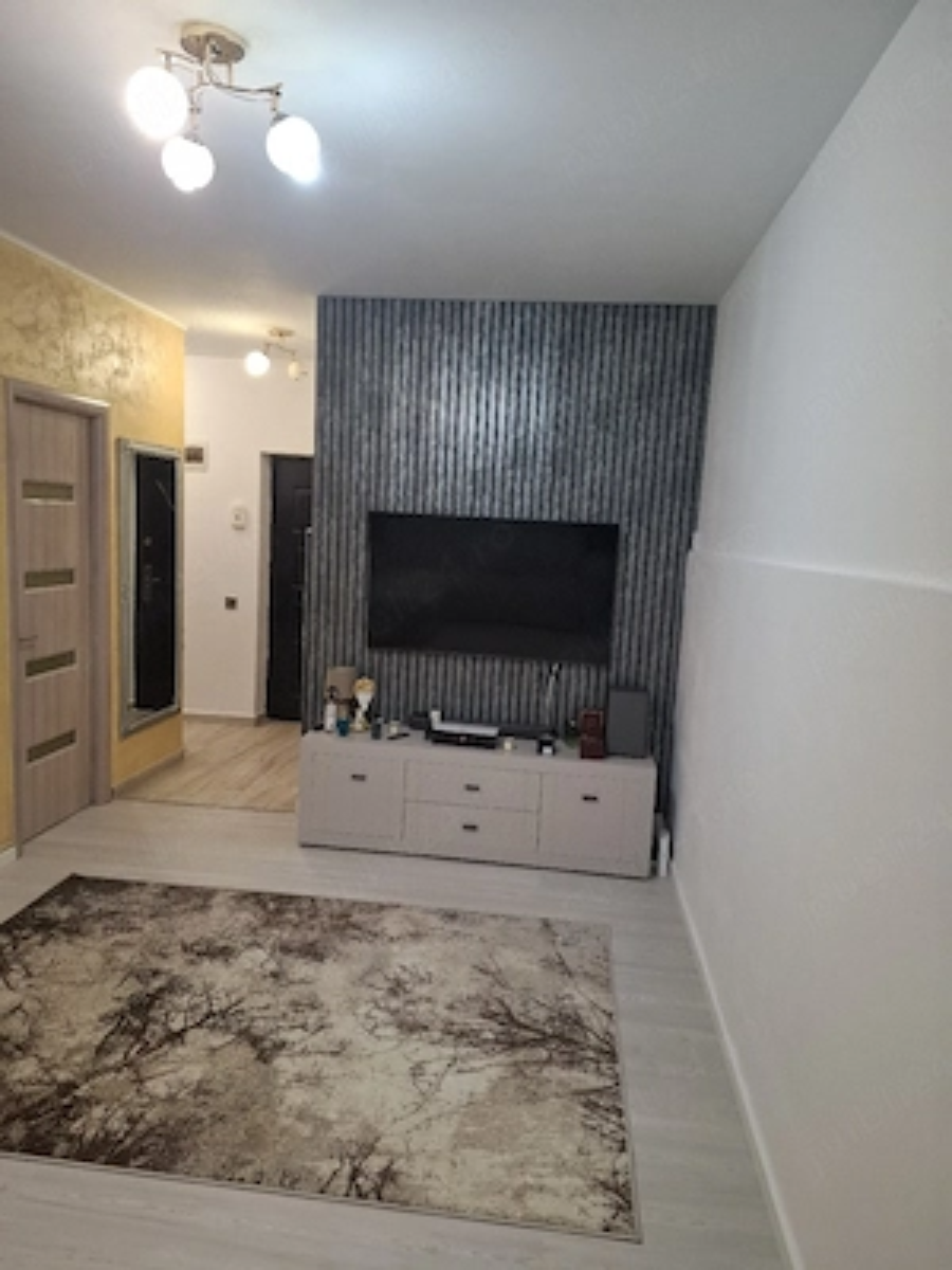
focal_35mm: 23
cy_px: 635
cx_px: 476
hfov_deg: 58.9
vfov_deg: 73.9
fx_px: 843
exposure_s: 1/100
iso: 200
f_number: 1.8
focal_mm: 5.54
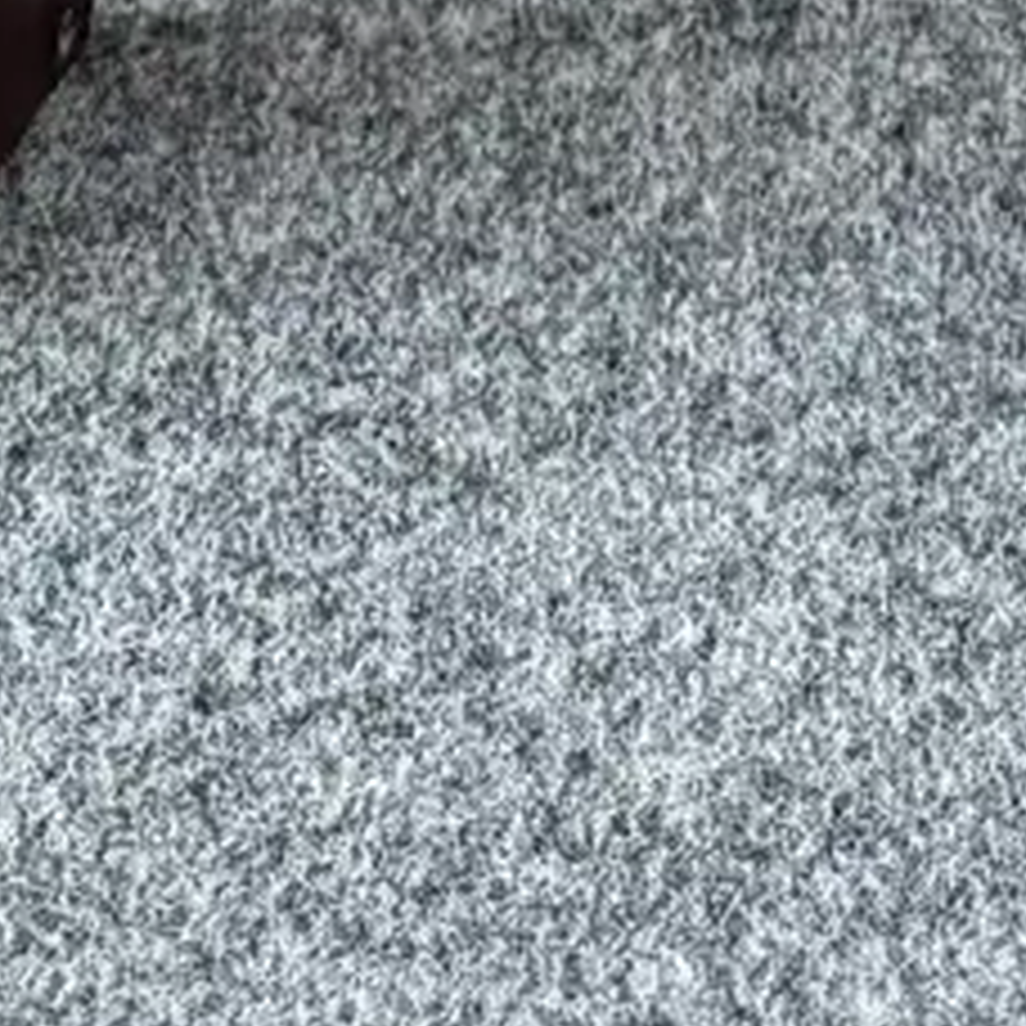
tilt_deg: -21.5
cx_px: 878
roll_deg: +0.2
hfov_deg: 14.0
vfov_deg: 10.5
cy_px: -1958
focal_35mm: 124
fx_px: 4158
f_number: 1.78
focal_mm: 6.76
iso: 320
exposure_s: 1/60
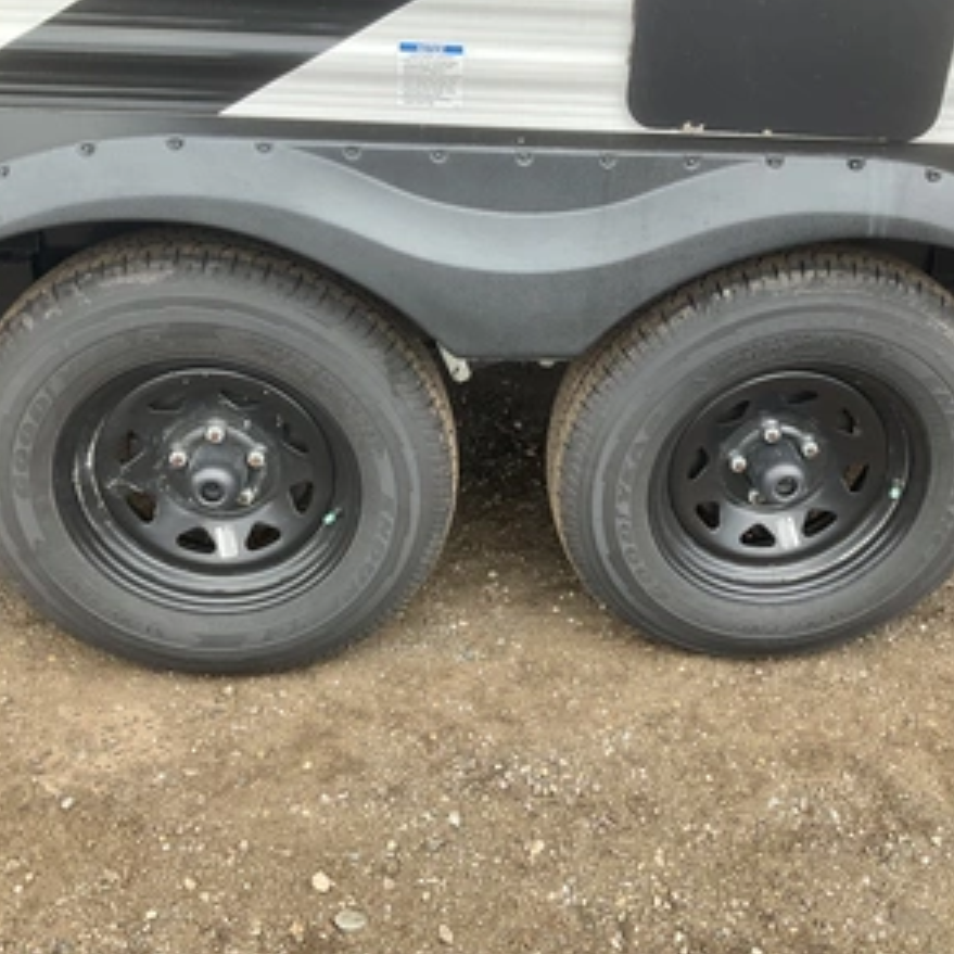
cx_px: 524
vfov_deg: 47.2
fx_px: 1091
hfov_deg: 47.2
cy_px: 472
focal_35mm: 35
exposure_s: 1/144
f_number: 1.8
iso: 20
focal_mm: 3
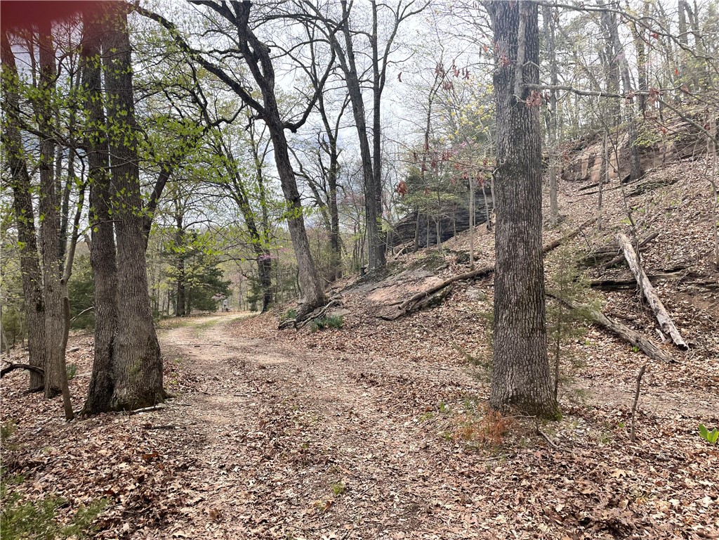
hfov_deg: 67.3
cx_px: 360
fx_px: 540
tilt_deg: +2.8
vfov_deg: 53.1
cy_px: 270
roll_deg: -2.3
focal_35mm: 26
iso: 32
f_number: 1.6
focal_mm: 4.2
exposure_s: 1/1473
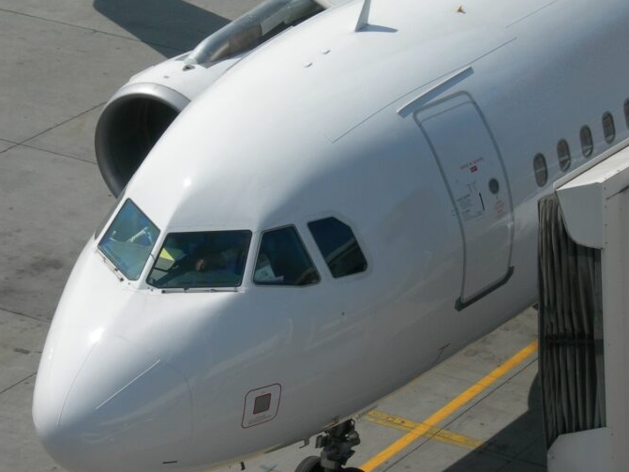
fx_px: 3161
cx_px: 317
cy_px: 265
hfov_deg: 11.4
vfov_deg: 8.5
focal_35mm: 174
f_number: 8.2
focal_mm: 23.4
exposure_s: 1/303
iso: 50
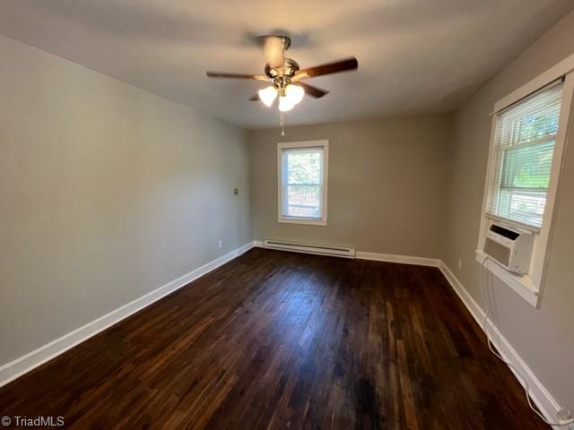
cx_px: 287
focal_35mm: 13
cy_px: 215
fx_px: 216
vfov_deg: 89.9
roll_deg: -0.4
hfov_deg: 106.2
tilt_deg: -8.9
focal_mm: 1.57
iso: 160
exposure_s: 1/60
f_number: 1.8
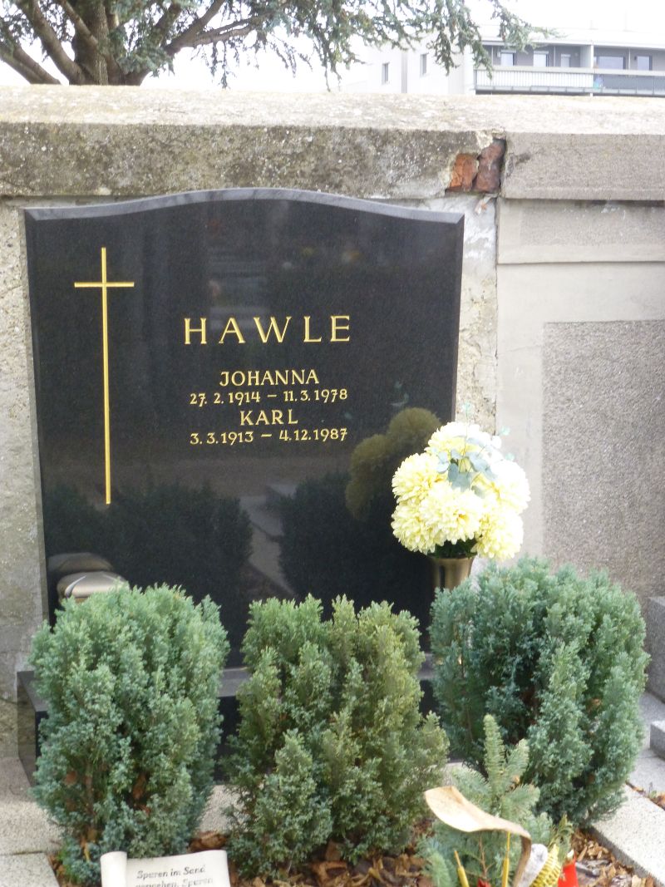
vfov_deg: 27.8
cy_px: 444
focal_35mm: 70
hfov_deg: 21.0
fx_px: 1793
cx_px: 332
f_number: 5
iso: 400
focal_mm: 12.5
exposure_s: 1/125
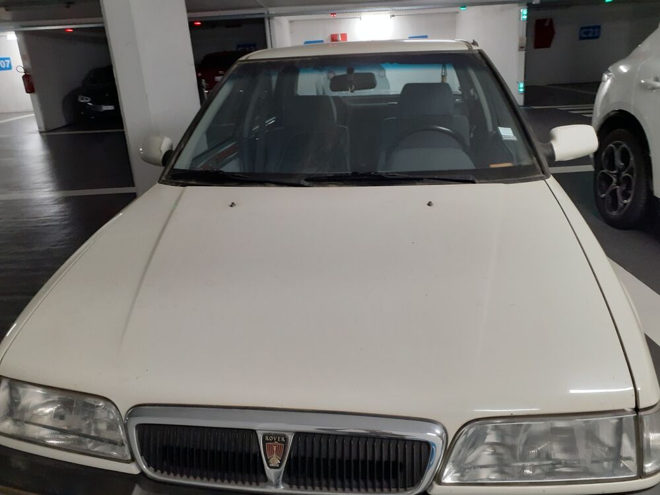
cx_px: 330
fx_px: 515
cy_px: 248
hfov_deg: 65.3
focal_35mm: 27
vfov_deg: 51.4
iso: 160
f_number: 1.9
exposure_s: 1/50
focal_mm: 3.6
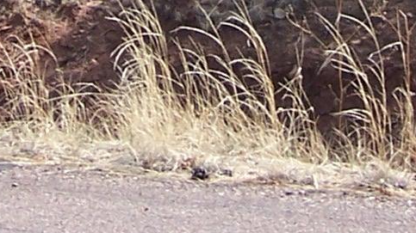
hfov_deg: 9.7
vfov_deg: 5.3
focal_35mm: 221
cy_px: -340
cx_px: 120
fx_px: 2436
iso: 80
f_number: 2.8
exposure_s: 1/750
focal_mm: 6.3
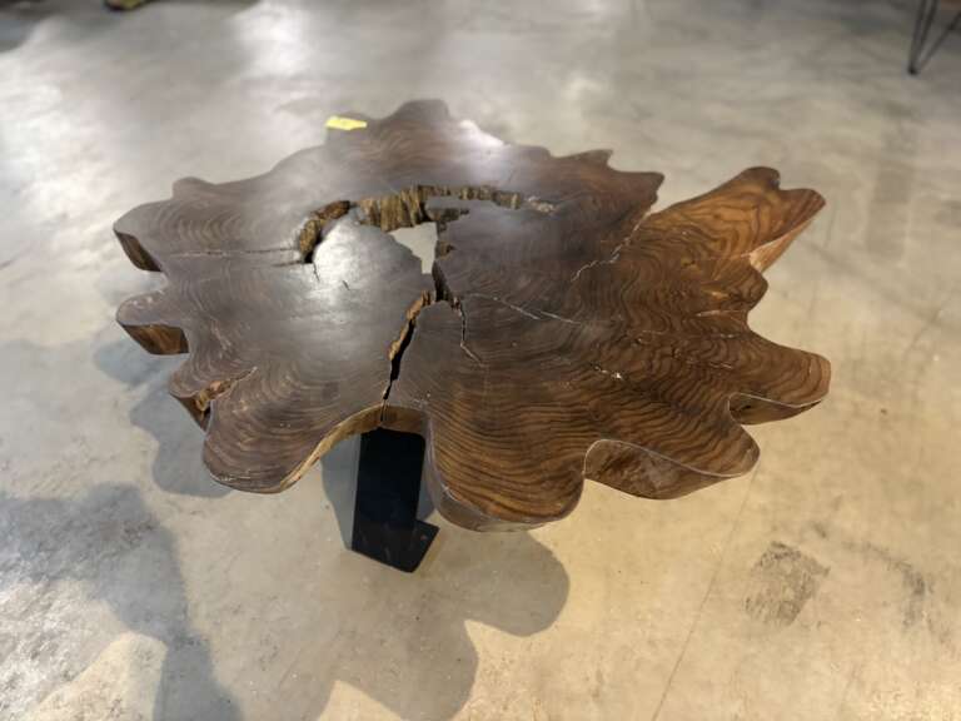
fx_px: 722
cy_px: 360
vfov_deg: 53.1
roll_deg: +1.0
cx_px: 480
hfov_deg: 67.3
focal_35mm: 26
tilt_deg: -41.0
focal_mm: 5.96
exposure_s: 1/25
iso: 500
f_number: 1.6
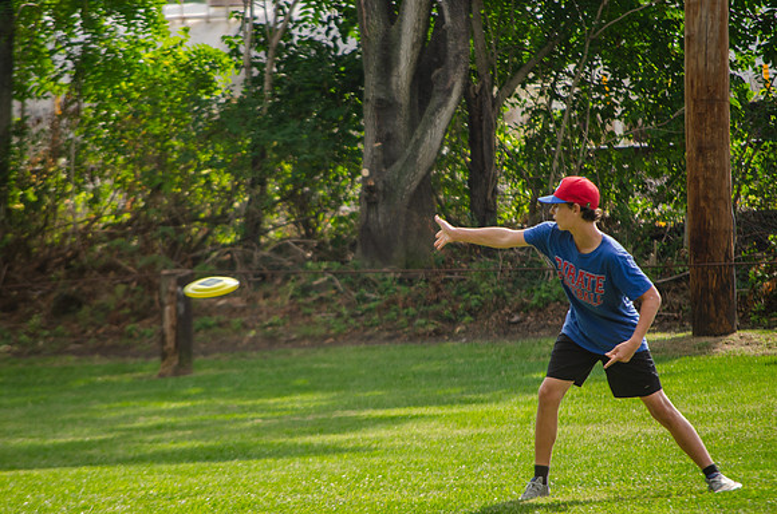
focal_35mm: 300
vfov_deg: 4.6
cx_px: 388
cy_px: 257
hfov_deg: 6.9
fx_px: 6461
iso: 200
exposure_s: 1/500
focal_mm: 200
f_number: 5.6
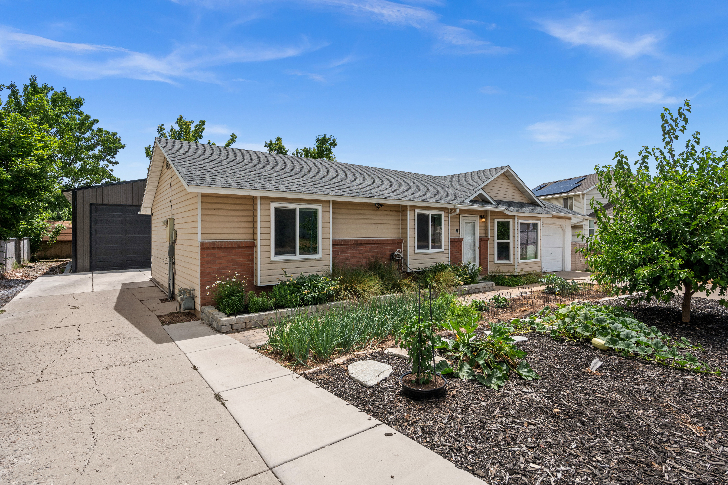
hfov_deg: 93.3
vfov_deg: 70.4
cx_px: 364
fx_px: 344
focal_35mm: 17
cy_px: 242
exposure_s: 1/1250
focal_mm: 17
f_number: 7.1
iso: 400
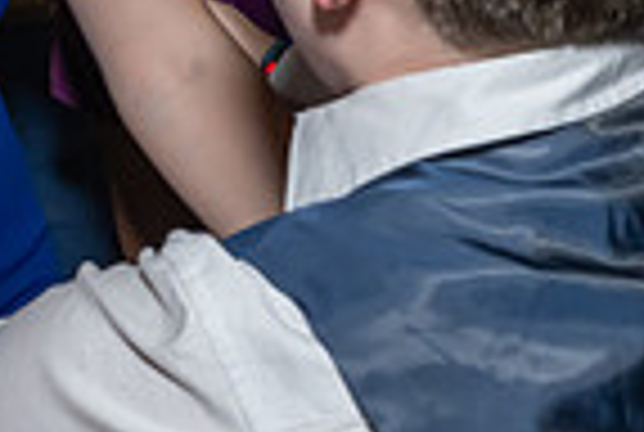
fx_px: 1918
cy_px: -83
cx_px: 130
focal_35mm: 107
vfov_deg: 12.6
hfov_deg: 18.9
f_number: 8
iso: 1000
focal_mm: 17
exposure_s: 1/250
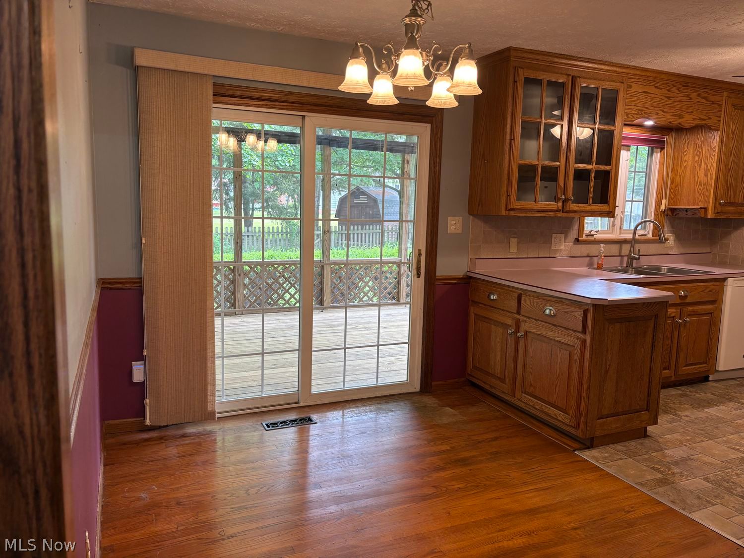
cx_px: 372
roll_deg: -1.2
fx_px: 559
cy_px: 279
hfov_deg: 67.3
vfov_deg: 53.1
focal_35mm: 26
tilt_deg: -7.5
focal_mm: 5.96
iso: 100
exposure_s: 1/60
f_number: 1.6
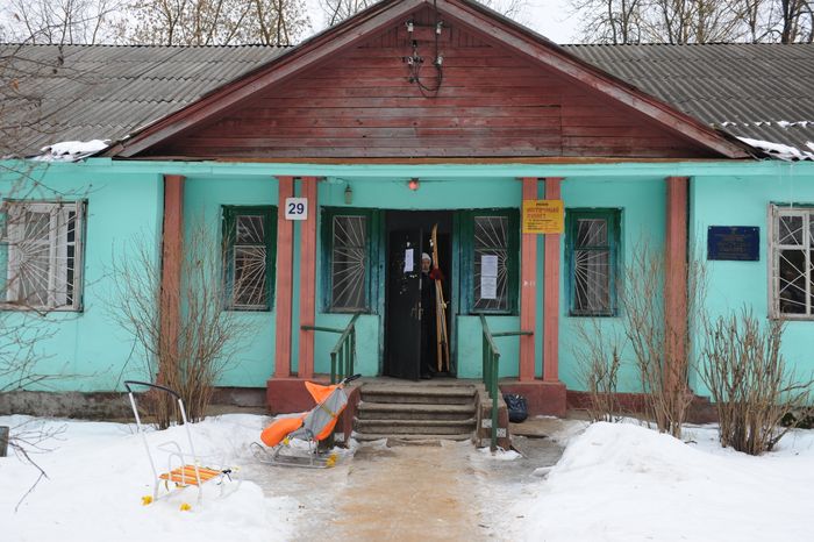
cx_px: 407
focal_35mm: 36
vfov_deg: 36.8
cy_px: 271
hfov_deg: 53.2
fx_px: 814
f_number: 5.6
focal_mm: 36
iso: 500
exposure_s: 1/160
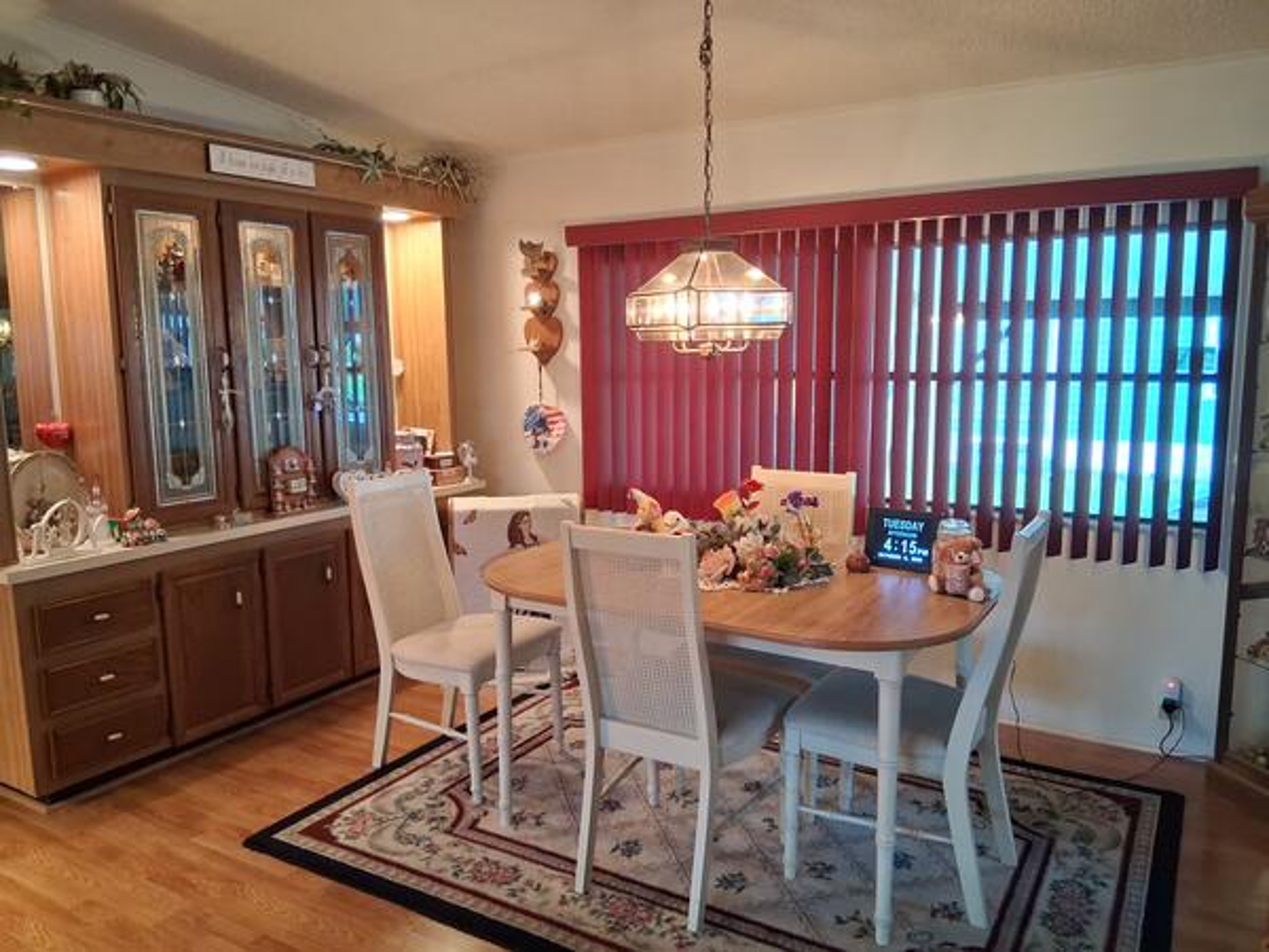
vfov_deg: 53.1
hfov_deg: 67.3
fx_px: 953
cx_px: 634
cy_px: 476
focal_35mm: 26
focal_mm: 3.98
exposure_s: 1/24
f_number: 1.8
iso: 640
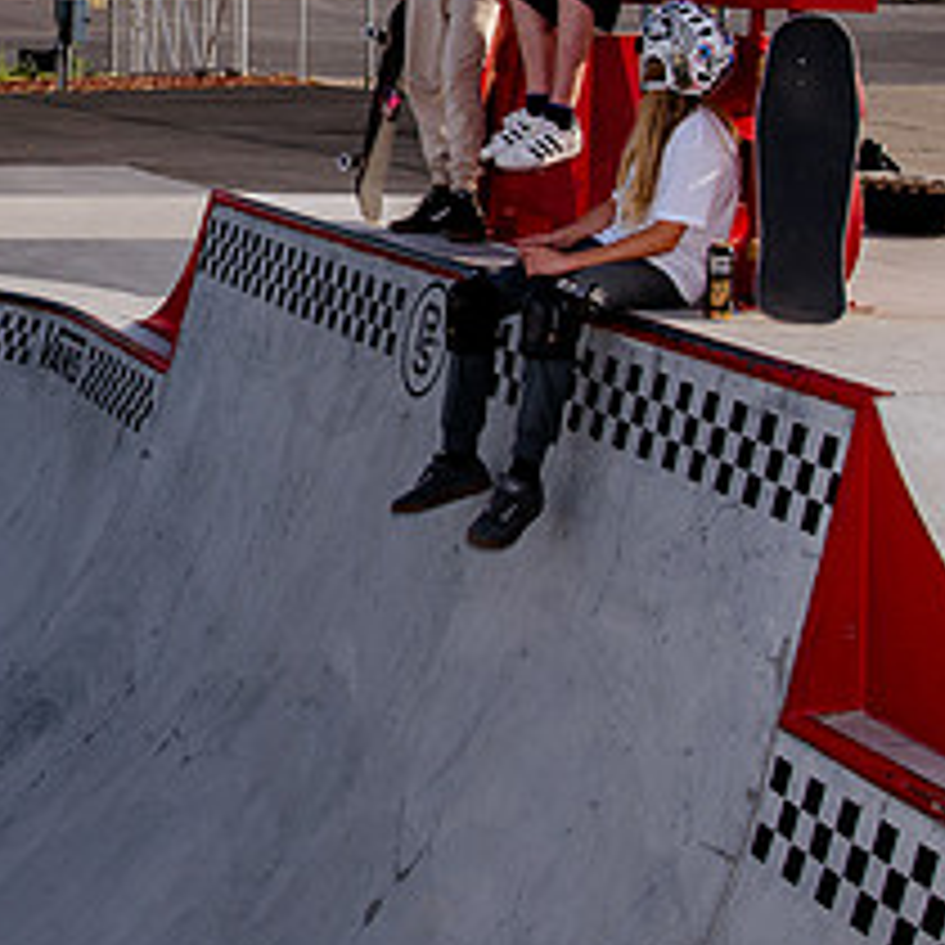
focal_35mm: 91
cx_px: -9
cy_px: 107
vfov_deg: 18.8
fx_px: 2811
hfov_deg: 18.6
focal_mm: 35
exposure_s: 1/200
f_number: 10
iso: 200
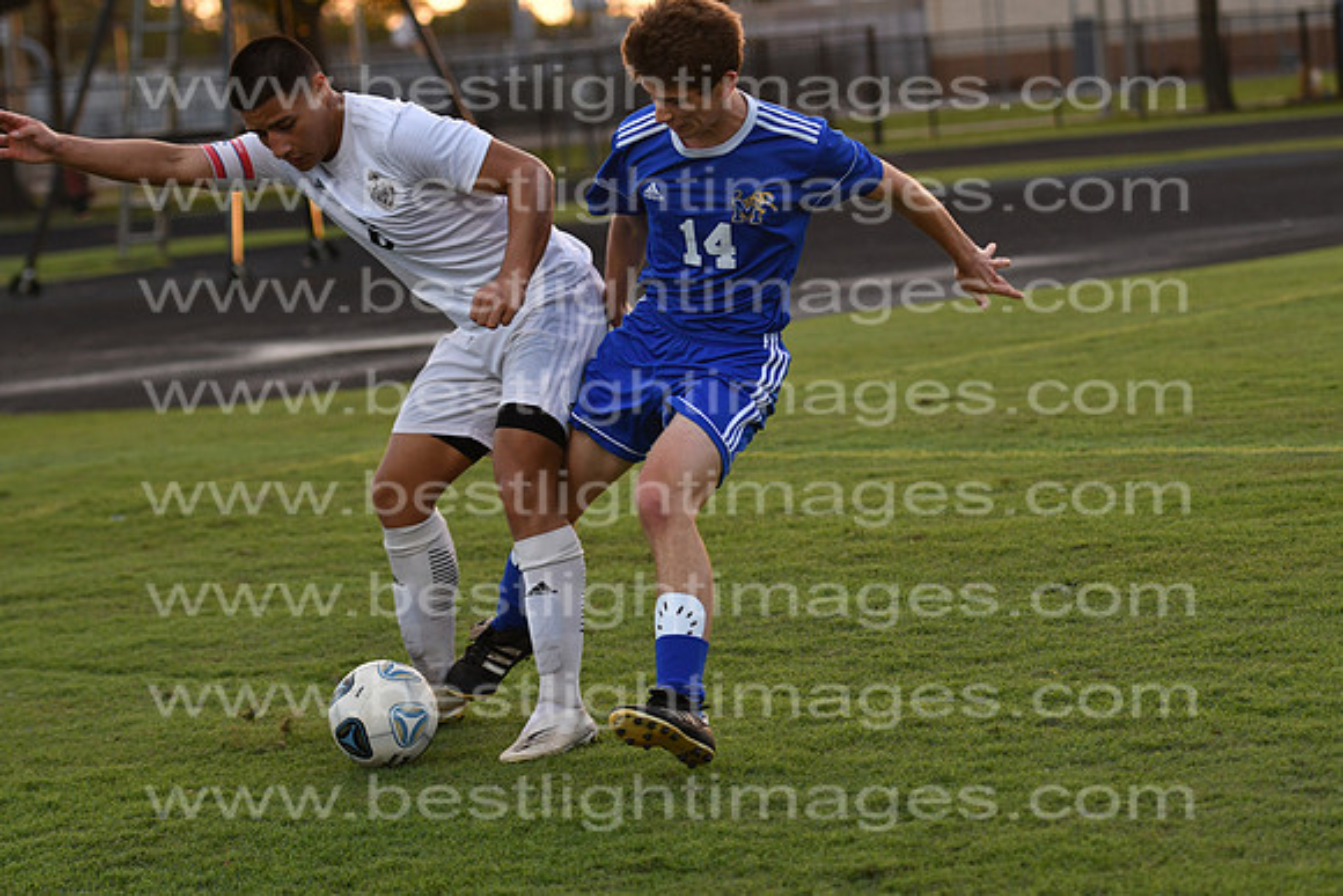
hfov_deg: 15.9
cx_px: 672
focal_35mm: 129
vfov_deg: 10.6
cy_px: 448
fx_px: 4813
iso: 400
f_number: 3.2
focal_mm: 86
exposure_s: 1/800
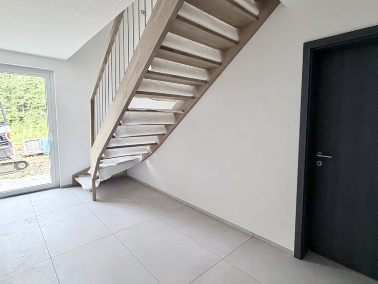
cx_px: 207
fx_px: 208
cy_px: 135
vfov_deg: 68.7
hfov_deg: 84.4
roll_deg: +0.2
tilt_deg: -4.3
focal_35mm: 19
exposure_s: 1/121
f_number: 2.2
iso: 250
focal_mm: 2.22
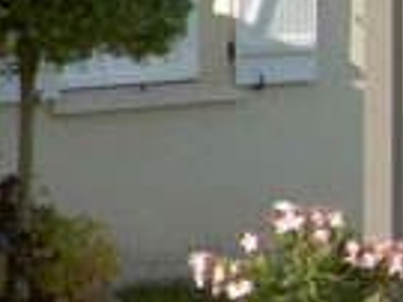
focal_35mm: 222
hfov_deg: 8.0
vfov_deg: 6.7
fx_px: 2582
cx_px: -672
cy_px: 90
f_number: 4.7
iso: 100
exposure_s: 1/263
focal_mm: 8
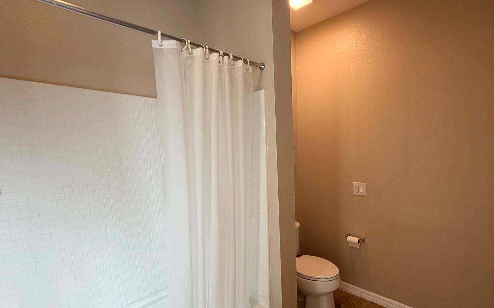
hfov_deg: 90.1
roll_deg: +1.6
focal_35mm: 18
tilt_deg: -5.2
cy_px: 172
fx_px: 242
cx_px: 293
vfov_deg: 64.8
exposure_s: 1/60
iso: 200
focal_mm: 2.22
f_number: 2.2
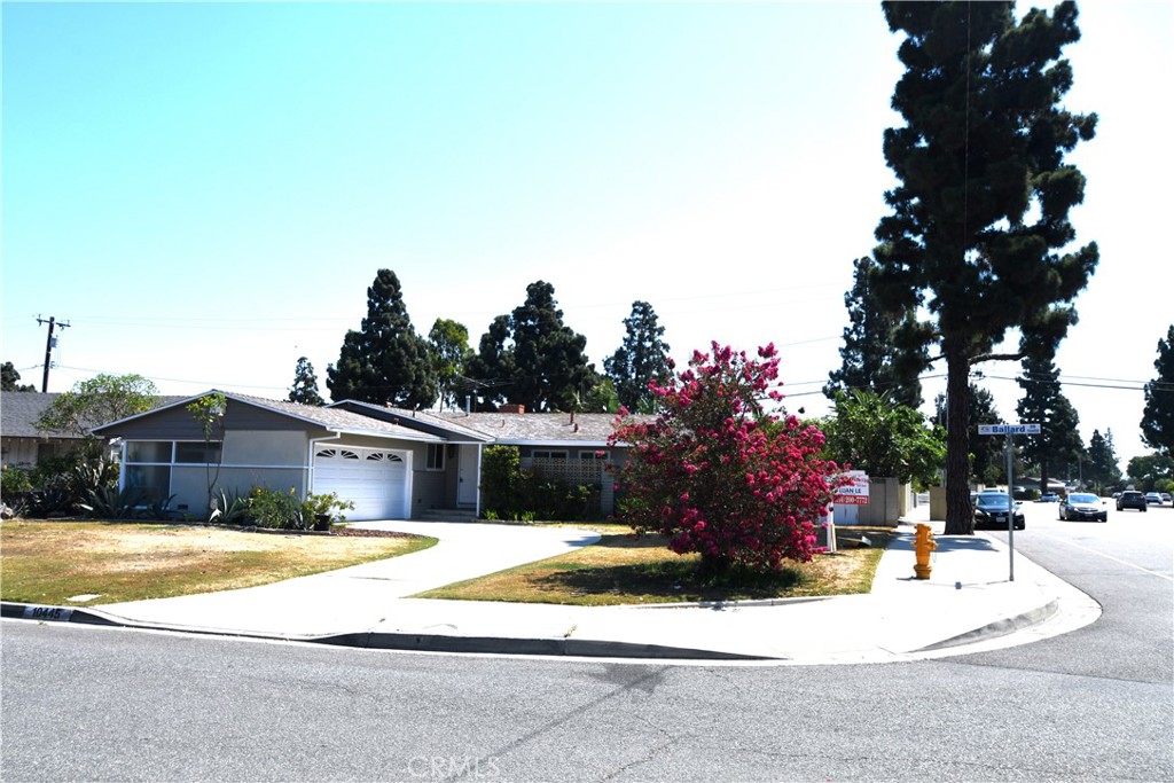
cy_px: 392
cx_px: 587
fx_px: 881
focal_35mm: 27
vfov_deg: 47.9
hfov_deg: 67.4
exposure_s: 1/320
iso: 100
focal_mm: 18
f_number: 9
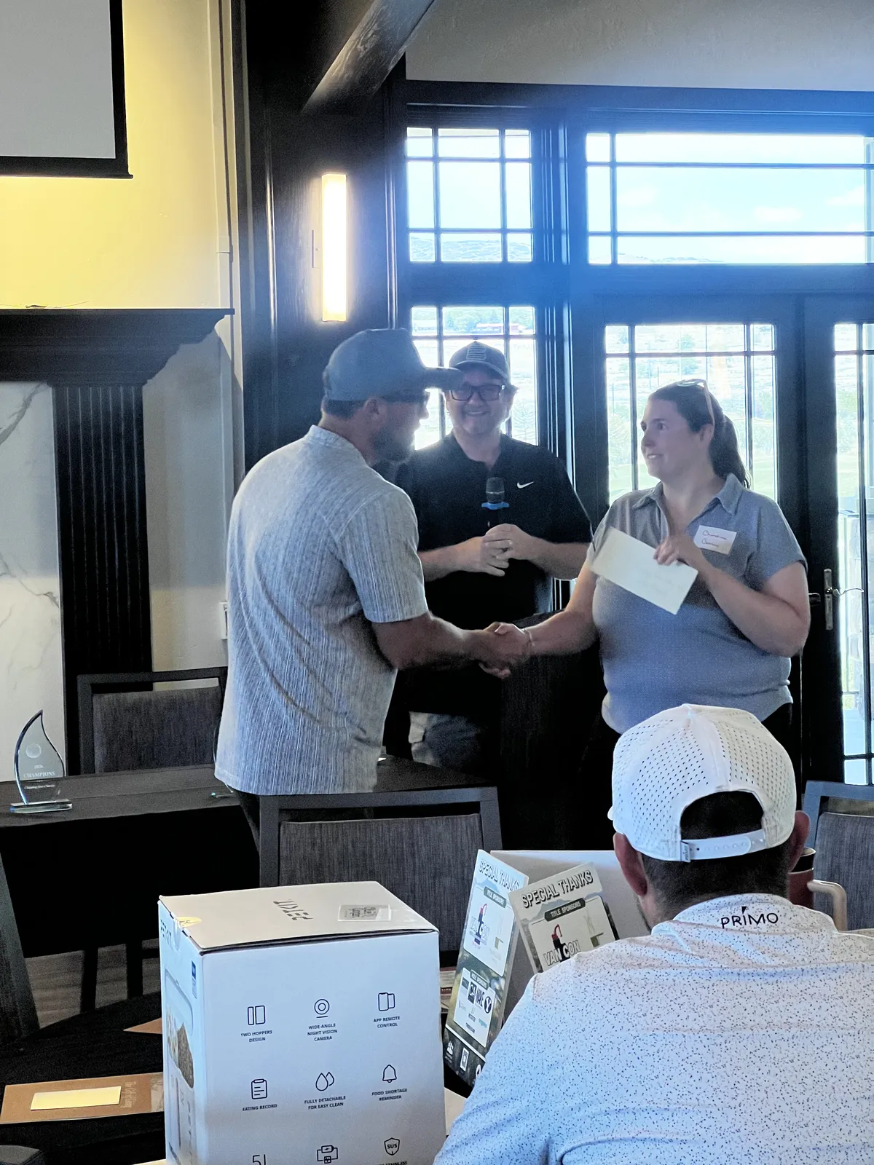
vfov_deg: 25.3
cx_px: 437
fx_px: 2592
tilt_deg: -2.7
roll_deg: +1.5
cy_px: 582
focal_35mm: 77
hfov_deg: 19.1
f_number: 2.8
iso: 100
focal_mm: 9
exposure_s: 1/120
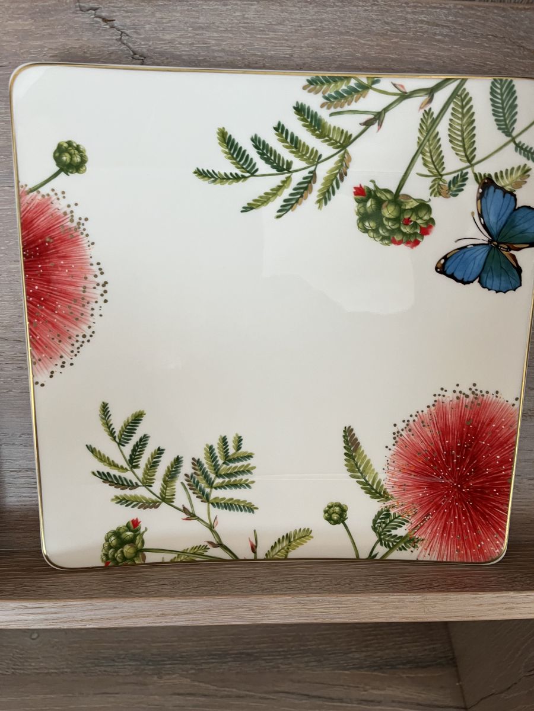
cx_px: 267
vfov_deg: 67.3
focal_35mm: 26
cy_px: 356
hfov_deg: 53.1
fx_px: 535
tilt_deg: -47.7
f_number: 1.6
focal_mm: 5.1
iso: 80
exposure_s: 1/50
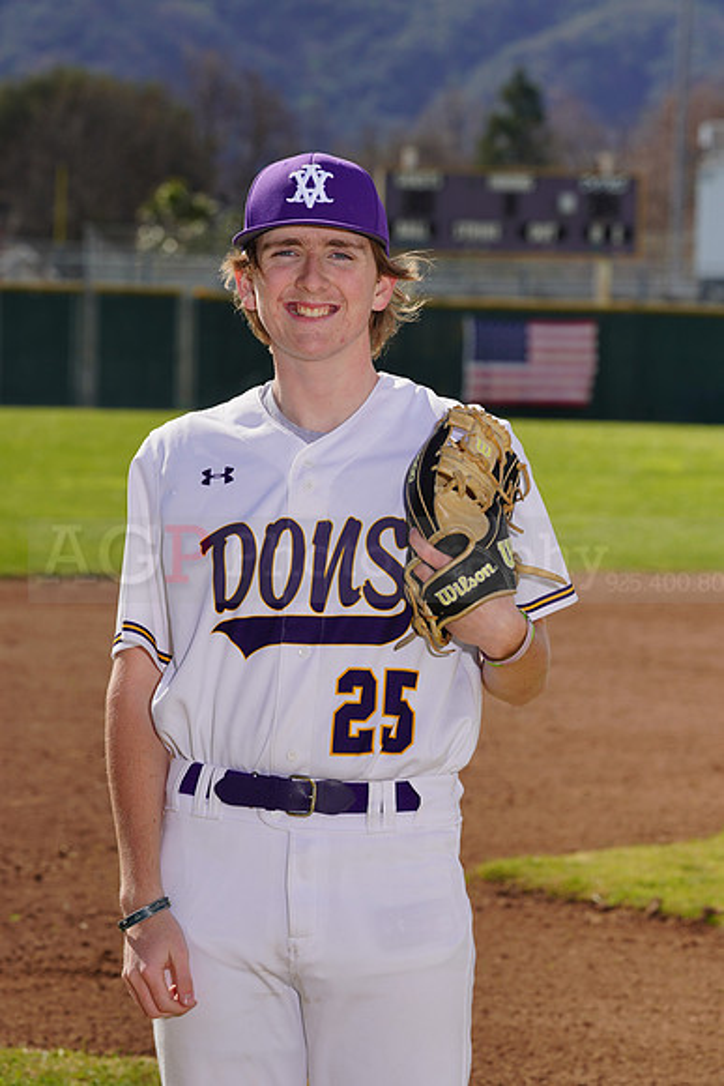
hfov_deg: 6.7
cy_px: 543
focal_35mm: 206
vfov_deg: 10.0
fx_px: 6210
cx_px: 362
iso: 100
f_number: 11
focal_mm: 206
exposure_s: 1/250
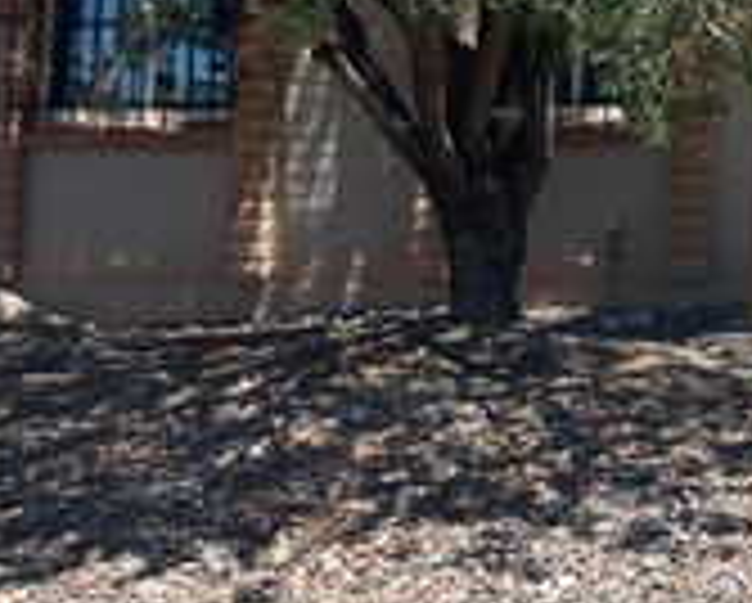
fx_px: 1693
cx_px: 1004
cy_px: -79
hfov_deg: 22.2
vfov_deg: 19.3
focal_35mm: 76
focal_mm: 5.1
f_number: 1.6
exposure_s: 1/2513
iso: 50
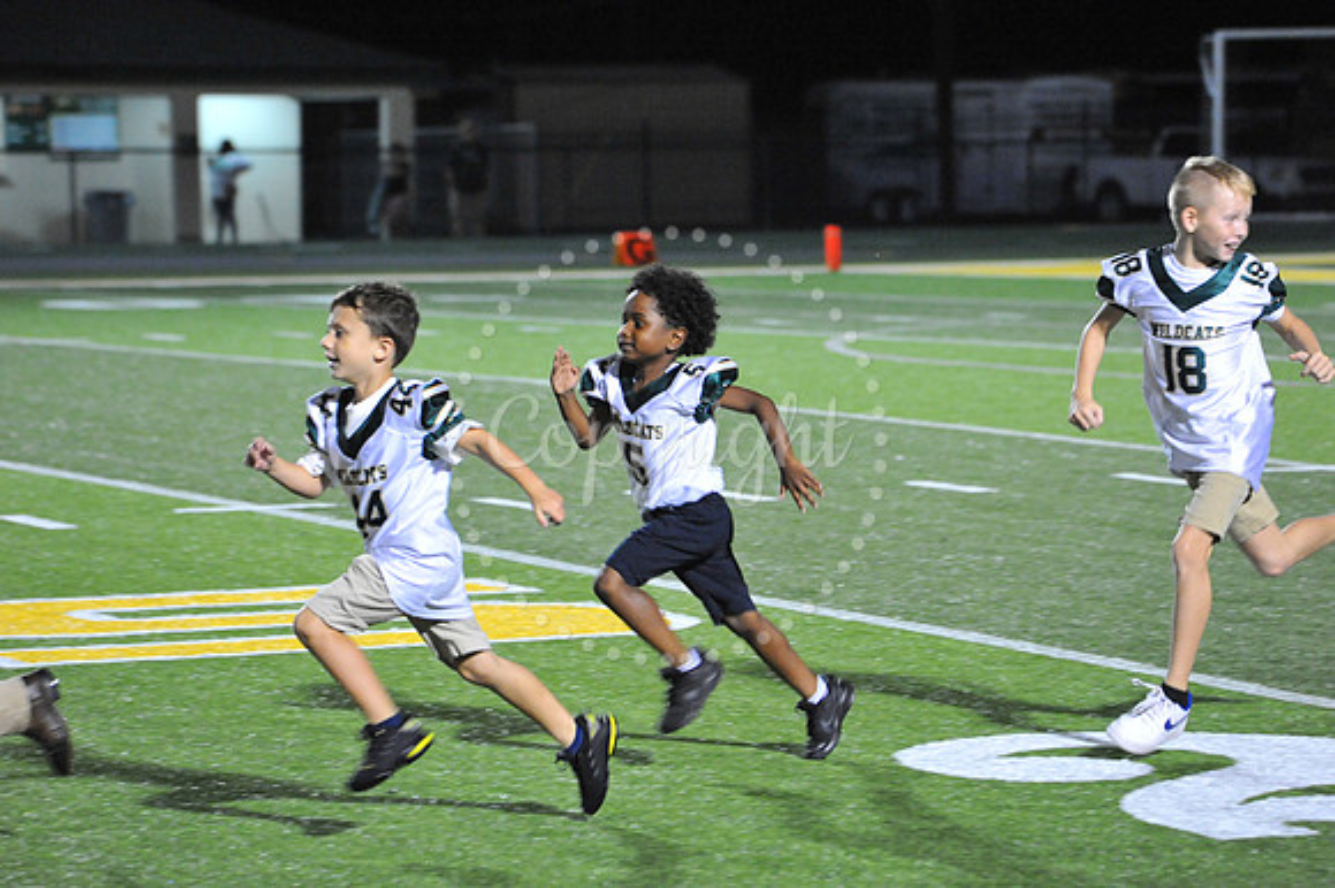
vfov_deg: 9.1
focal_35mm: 150
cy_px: 444
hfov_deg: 13.7
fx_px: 5559
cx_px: 668
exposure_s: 1/200
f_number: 5.6
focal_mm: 150
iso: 6400
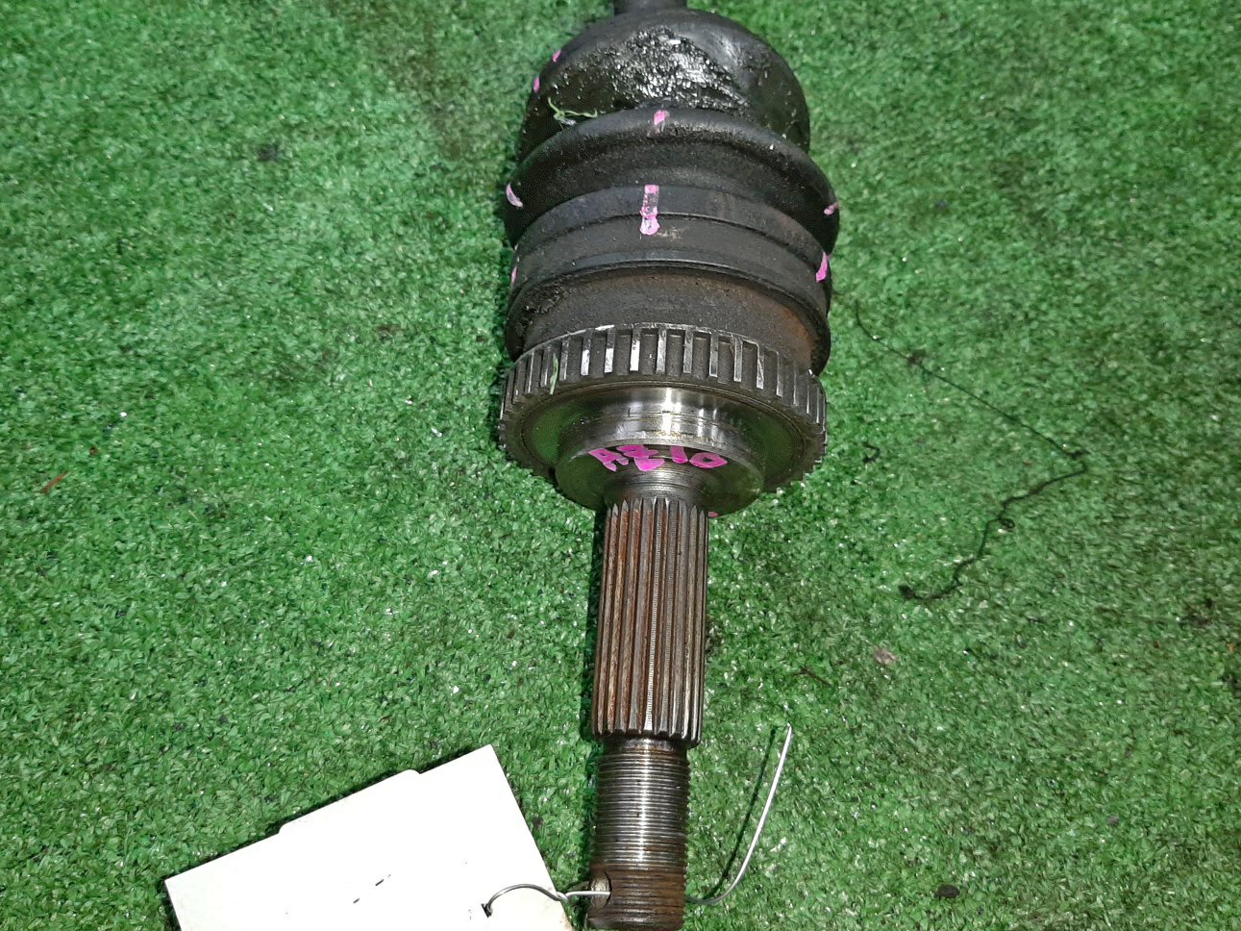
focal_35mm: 29
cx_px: 622
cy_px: 455
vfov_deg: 48.2
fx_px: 1040
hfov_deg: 61.7
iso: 211
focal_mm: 3.93
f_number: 1.7
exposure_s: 1/50
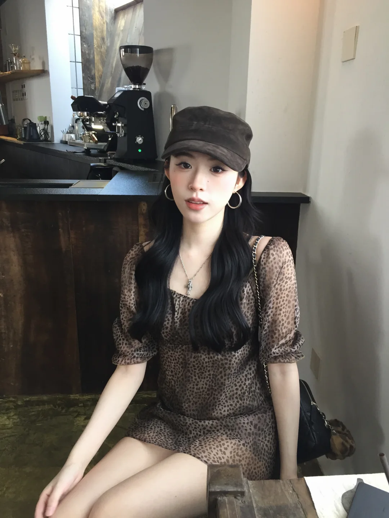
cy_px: 259
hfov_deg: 48.2
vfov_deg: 61.7
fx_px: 435
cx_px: 194
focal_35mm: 29
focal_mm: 4.15
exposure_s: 1/33
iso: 50
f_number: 2.2
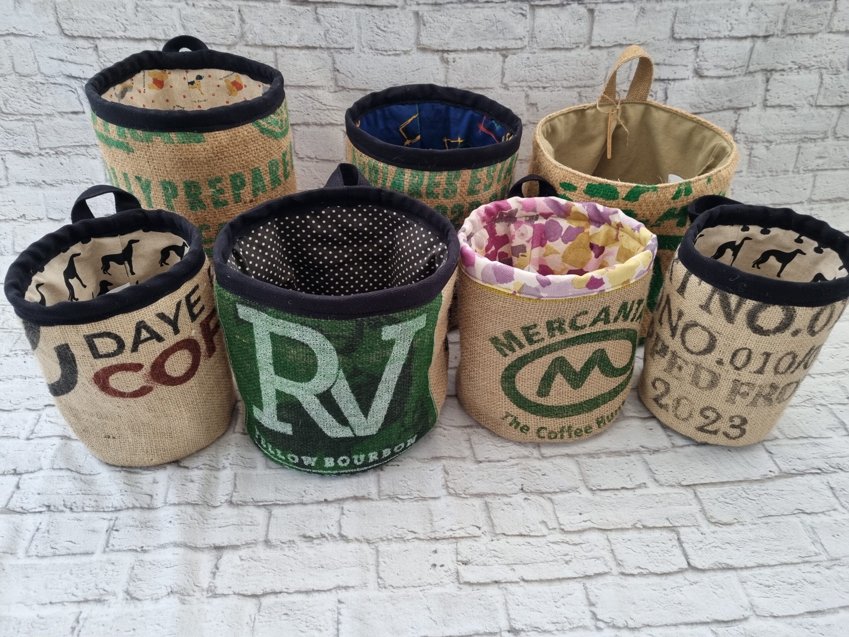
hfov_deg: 67.3
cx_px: 424
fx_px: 638
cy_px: 318
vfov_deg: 53.1
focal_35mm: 26
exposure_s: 1/100
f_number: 1.8
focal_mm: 5.4
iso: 100
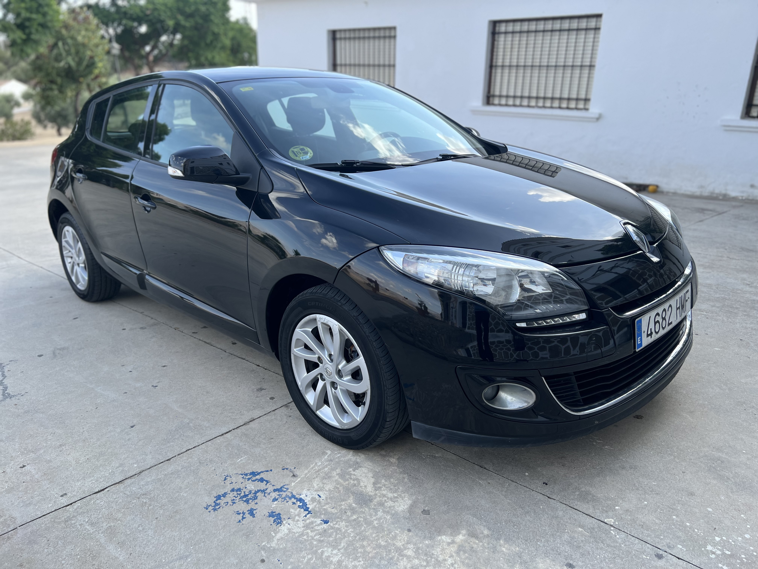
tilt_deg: -20.3
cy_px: 284
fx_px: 569
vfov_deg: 53.1
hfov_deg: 67.3
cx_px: 379
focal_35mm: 26
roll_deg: -0.7
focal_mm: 5.7
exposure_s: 1/859
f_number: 1.5
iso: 50
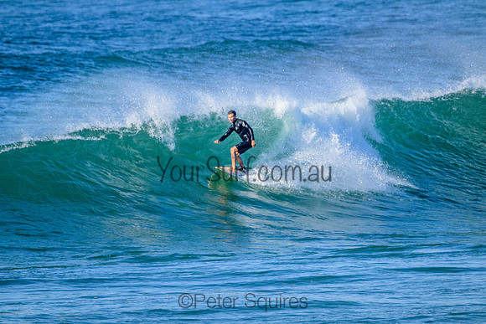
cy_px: 162
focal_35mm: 800
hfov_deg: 2.6
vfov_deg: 1.7
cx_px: 243
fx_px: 10802
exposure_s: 1/2000
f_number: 11
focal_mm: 800
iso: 1250
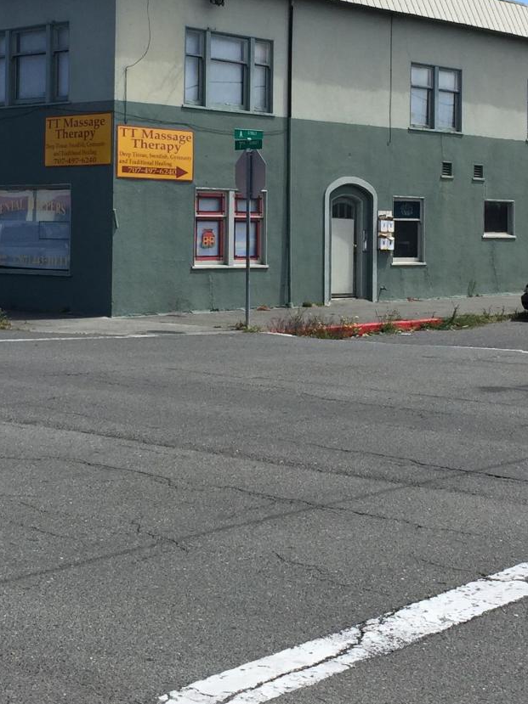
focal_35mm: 70
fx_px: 1425
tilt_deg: +3.8
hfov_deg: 21.0
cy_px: 194
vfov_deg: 27.5
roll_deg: -0.7
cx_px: 309
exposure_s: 1/1464
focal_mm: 4.15
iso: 32
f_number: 2.2
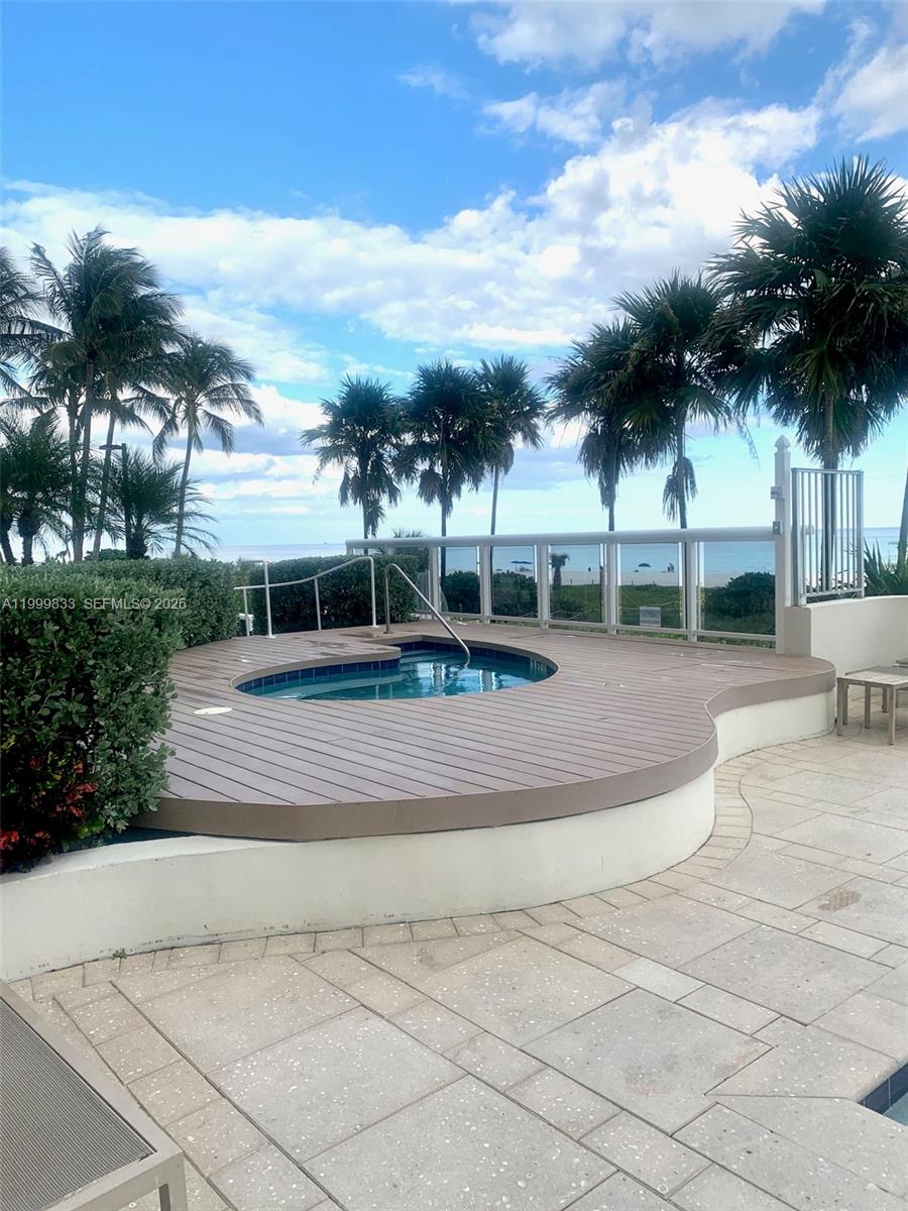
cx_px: 454
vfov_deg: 67.3
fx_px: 909
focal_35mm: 26
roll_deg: +2.6
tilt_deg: -1.8
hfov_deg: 53.1
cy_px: 606
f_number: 1.8
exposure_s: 1/1490
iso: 25
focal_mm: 4.25
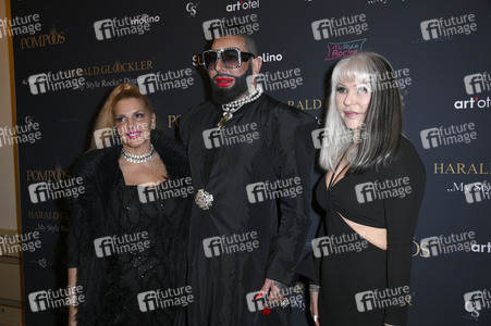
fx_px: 436
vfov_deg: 41.1
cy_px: 163
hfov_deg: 58.8
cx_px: 246
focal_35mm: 32
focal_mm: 32
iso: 640
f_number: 5.6
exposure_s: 1/160
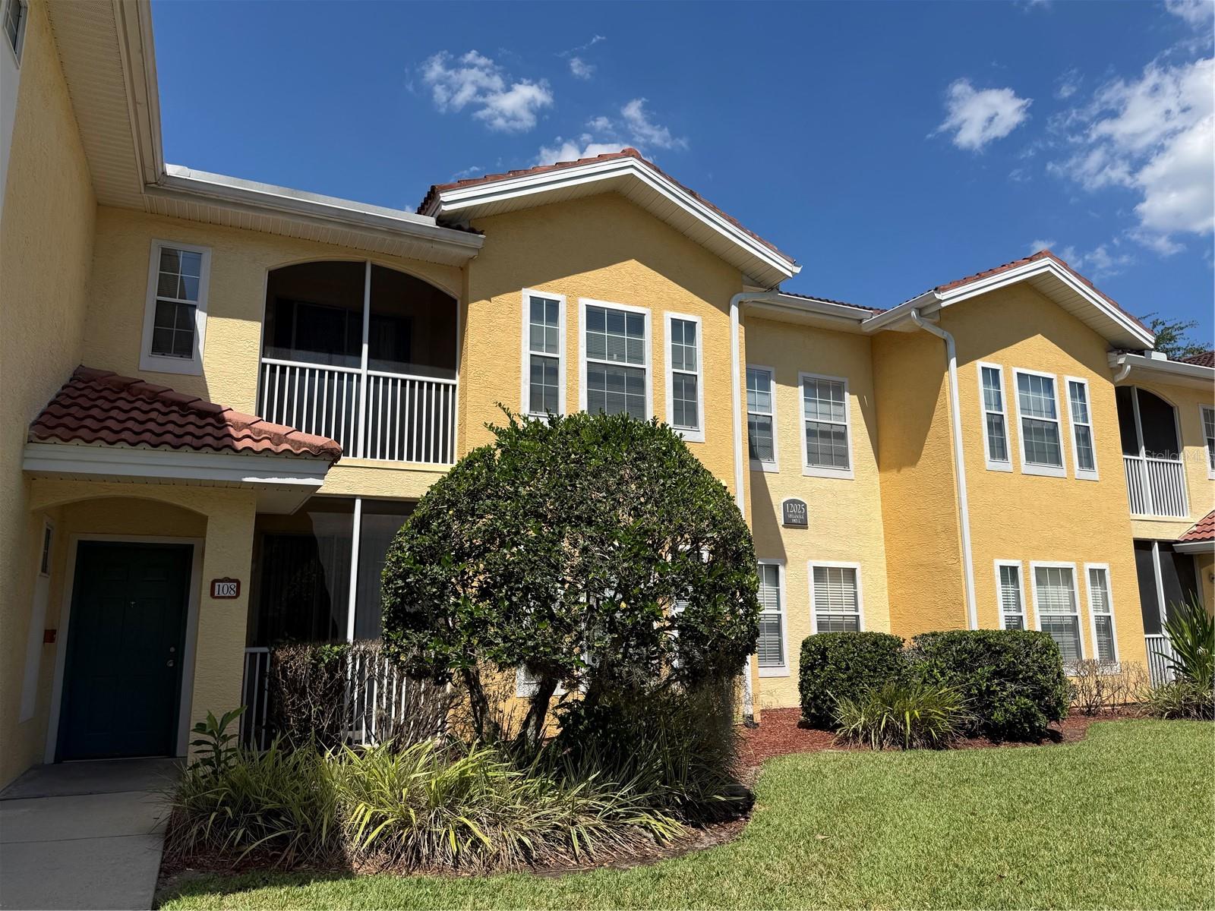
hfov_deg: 71.6
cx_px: 608
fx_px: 842
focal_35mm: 24
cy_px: 456
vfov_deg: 56.8
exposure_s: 1/6173
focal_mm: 6.76
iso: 80
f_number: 1.78
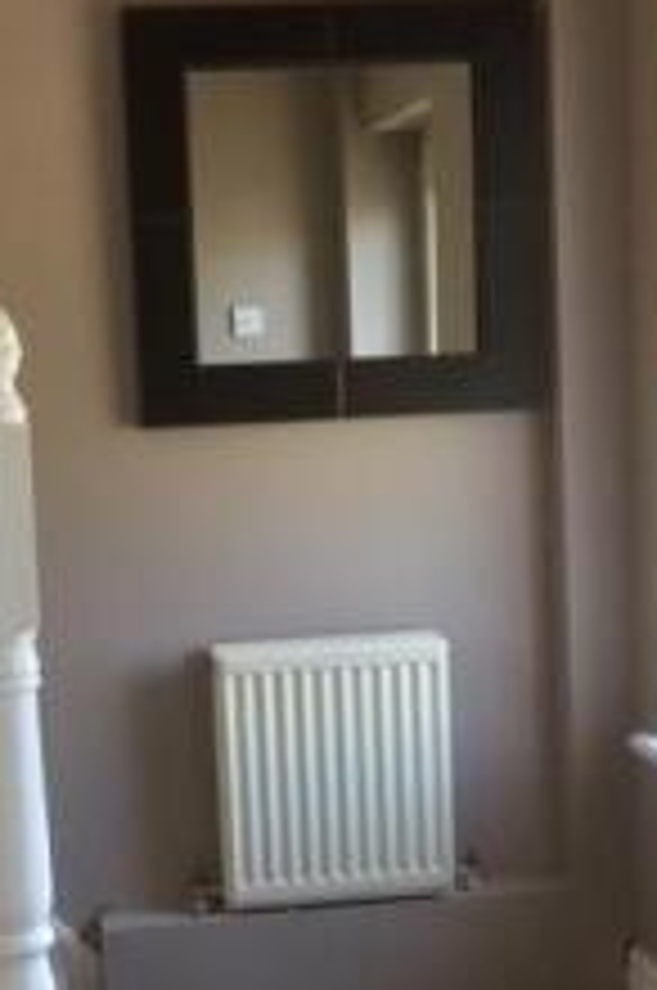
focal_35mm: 60
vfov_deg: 33.4
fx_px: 1648
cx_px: 234
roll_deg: +2.6
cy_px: 542
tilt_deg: -5.2
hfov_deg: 22.5
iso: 50
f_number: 2.2
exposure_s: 1/33
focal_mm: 4.15
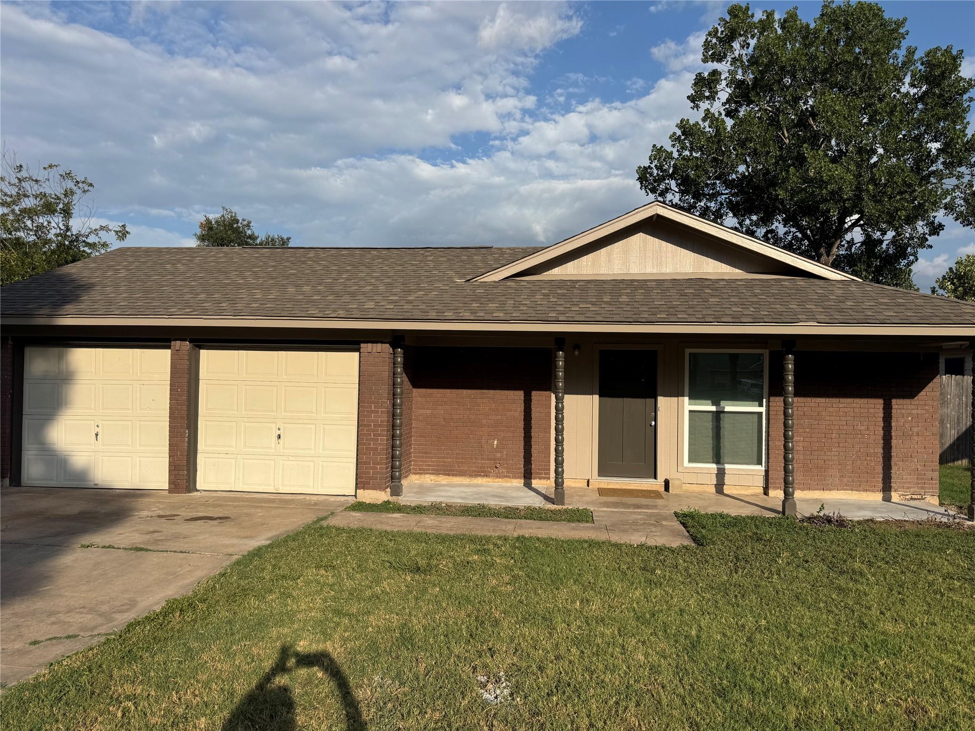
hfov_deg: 71.6
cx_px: 488
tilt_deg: +0.4
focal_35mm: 24
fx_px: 676
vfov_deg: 56.8
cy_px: 366
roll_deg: -1.5
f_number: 1.78
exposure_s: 1/6410
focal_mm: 6.76
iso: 80
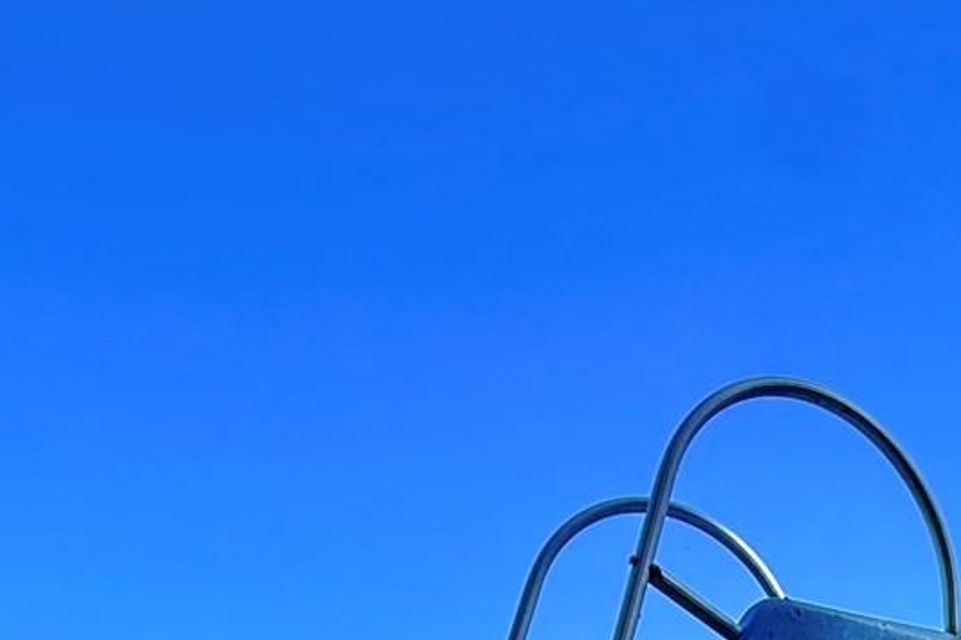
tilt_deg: -2.1
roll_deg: +0.9
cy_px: 1114
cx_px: 849
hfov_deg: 33.9
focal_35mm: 56
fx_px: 1494
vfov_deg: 19.1
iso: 64
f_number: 2.2
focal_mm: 2.22
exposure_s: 1/701
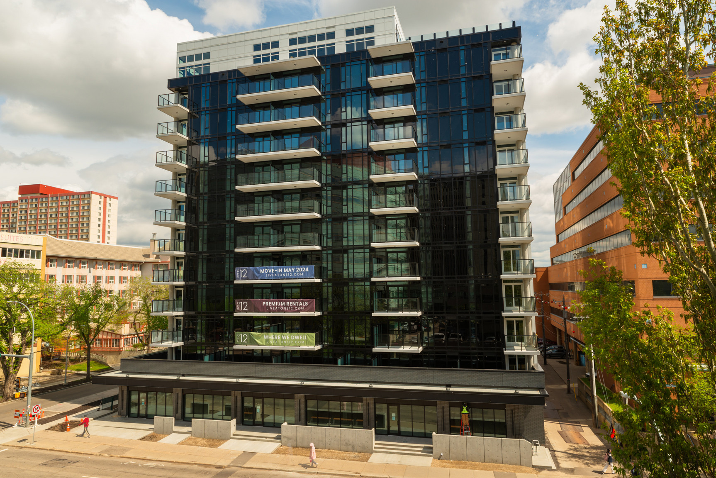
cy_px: 239
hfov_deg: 73.7
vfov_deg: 53.2
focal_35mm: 24
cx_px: 358
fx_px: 477
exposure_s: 1/125
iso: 100
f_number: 13
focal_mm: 24
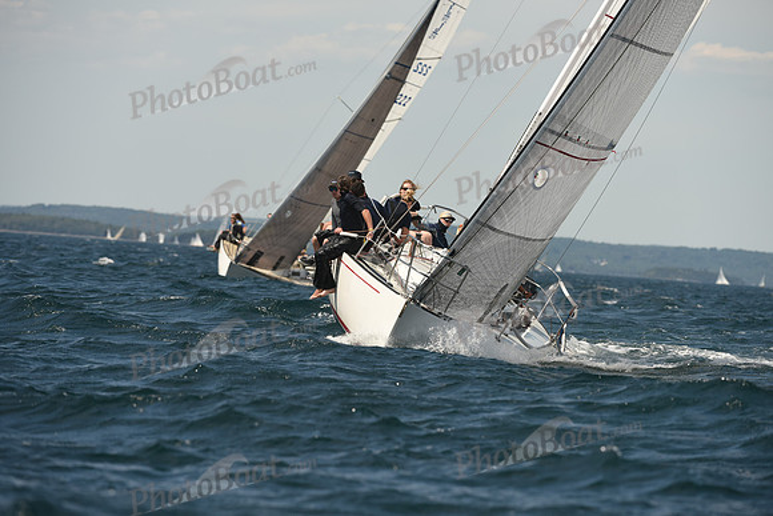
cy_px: 258
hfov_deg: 6.9
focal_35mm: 300
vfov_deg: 4.6
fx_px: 6443
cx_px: 386
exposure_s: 1/1000
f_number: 6.3
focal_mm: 300
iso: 250
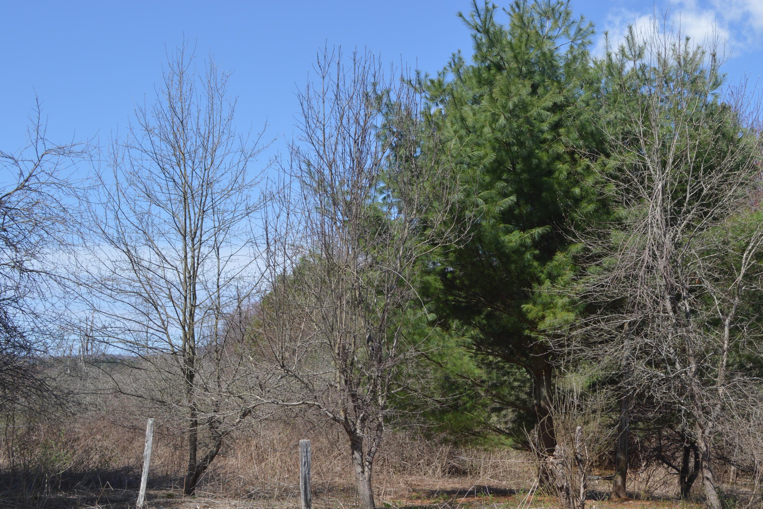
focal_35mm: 36
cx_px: 382
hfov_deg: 53.1
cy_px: 254
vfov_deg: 36.9
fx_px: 763
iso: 100
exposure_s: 1/200
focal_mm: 24
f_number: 7.1
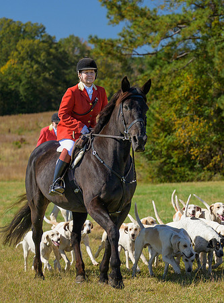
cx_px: 342
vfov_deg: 12.4
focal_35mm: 159
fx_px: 1386
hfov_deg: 9.0
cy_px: 99
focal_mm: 73
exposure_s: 1/800
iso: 200
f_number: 4
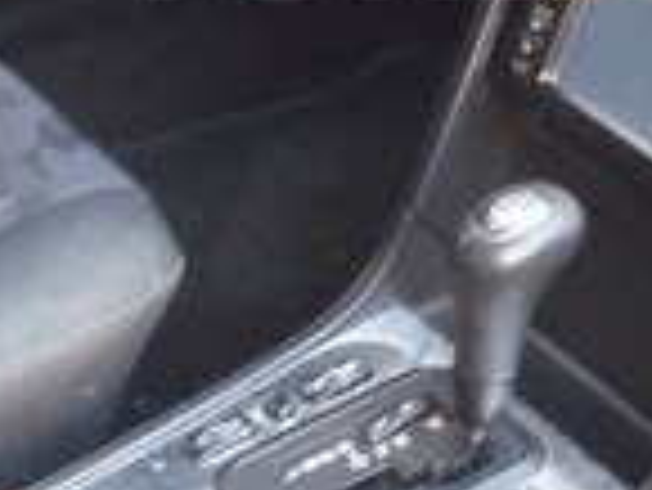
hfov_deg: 13.9
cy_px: -70
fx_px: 2658
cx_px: 571
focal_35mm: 141
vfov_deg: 10.4
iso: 200
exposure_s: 1/17
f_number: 2.2
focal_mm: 3.3
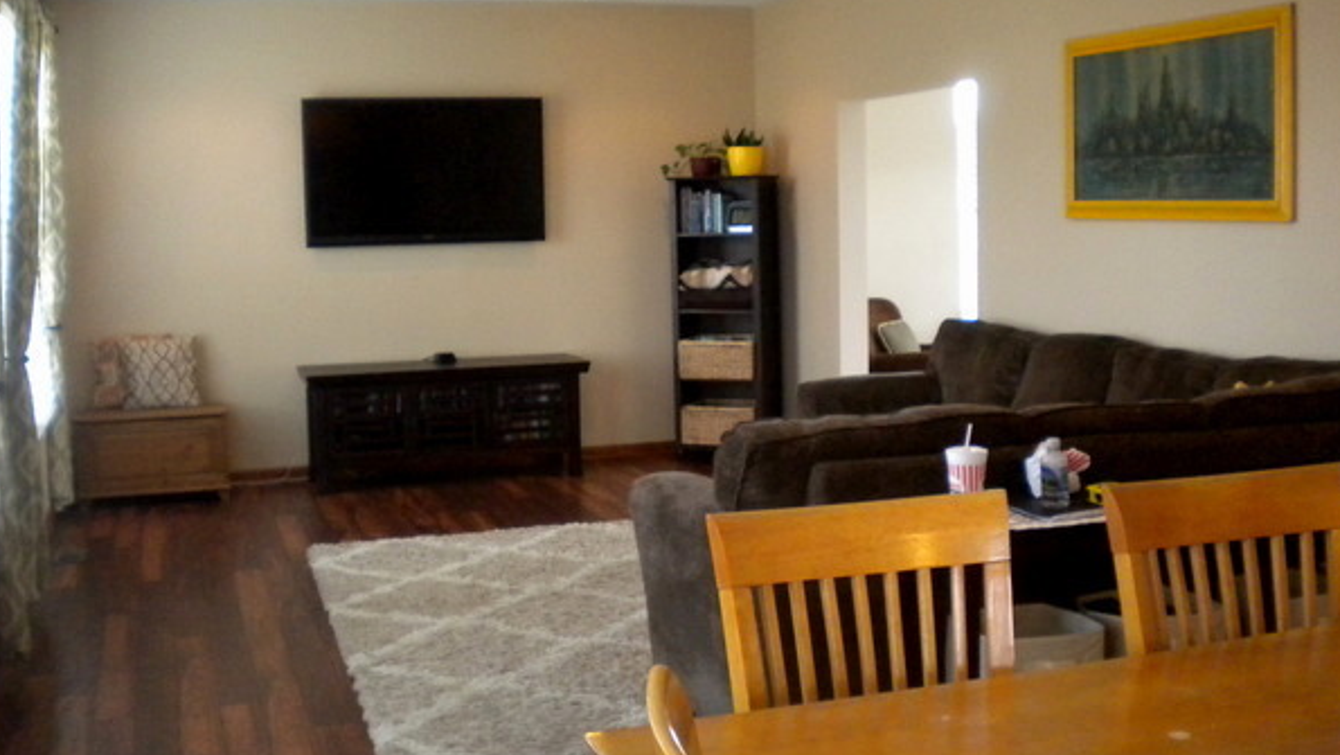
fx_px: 1457
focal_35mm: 41
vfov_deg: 29.0
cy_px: 363
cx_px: 689
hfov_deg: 49.4
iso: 625
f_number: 3.1
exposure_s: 1/63.3
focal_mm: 6.3
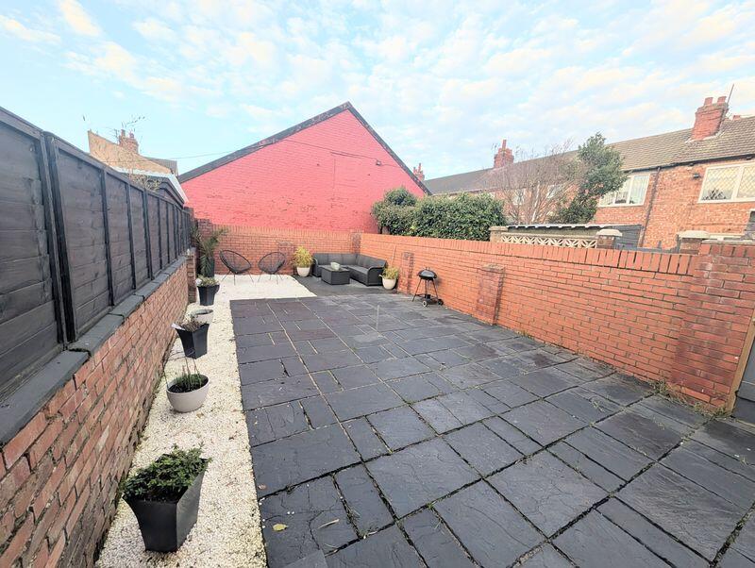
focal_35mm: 12
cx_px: 378
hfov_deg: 110.5
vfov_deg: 94.6
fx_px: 262
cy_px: 284
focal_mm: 2.02
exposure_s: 1/457
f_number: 1.7
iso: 84
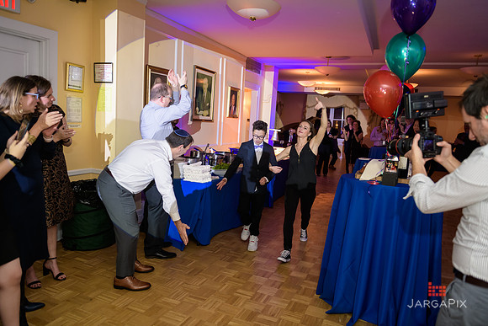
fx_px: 366
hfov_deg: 67.4
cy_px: 163
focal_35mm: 27
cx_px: 244
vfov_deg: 48.0
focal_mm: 27
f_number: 3.2
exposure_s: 1/125
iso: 800
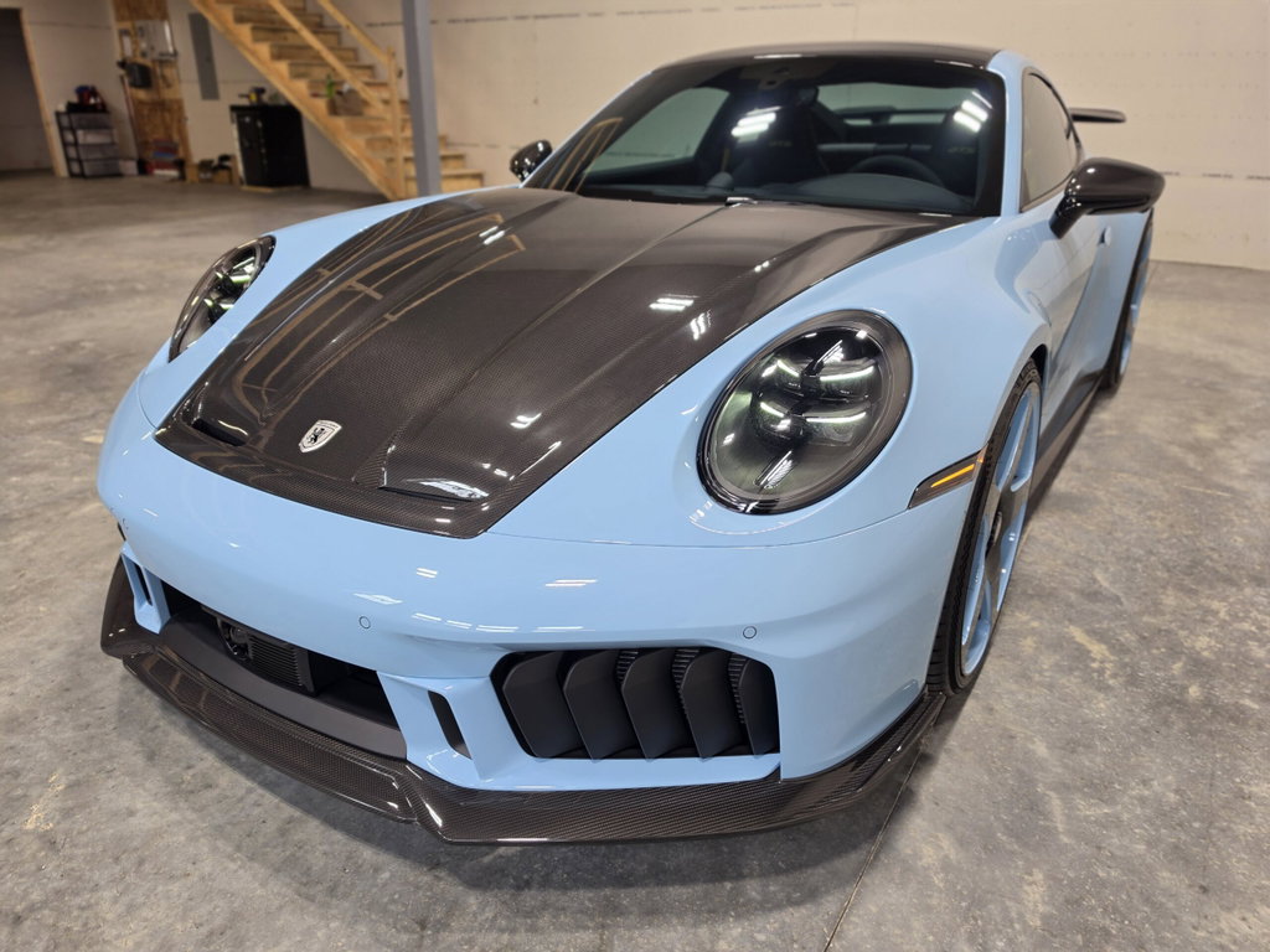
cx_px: 635
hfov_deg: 73.9
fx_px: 844
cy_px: 476
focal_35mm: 23
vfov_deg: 58.9
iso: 32
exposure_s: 1/54
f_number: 1.4
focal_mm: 6.5
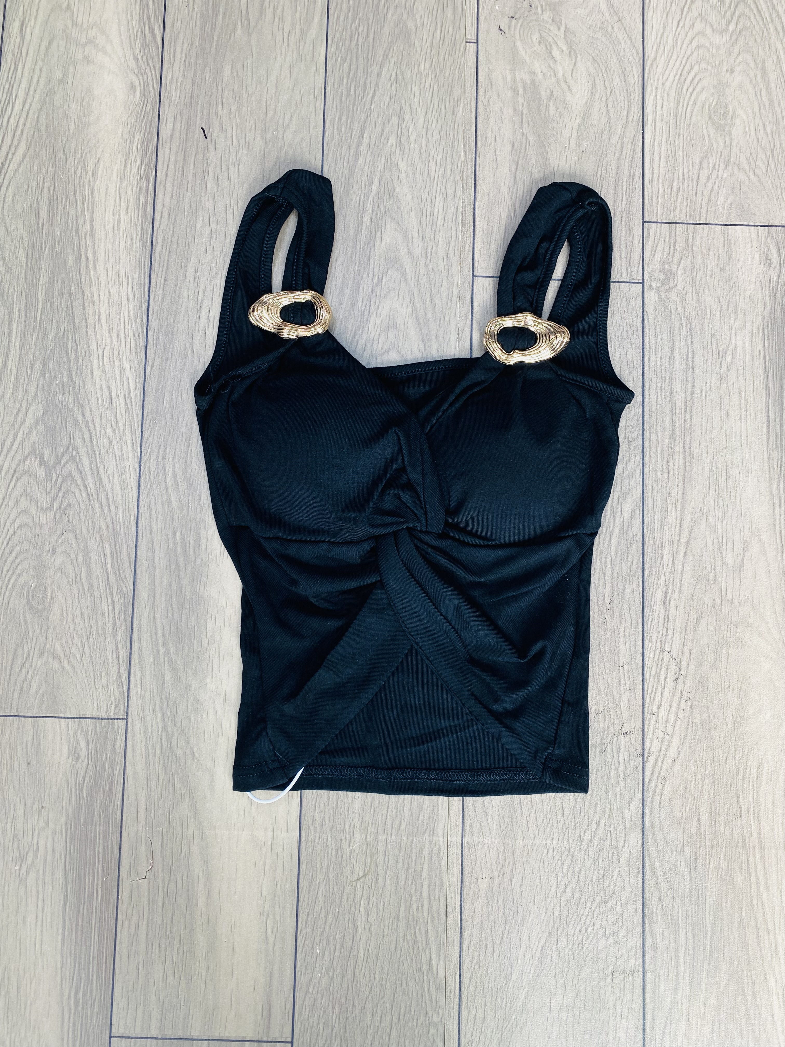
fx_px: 786
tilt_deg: -83.8
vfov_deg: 67.3
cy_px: 524
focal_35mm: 26
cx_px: 392
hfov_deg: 53.1
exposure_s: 1/100
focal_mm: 4.25
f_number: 1.8
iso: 50
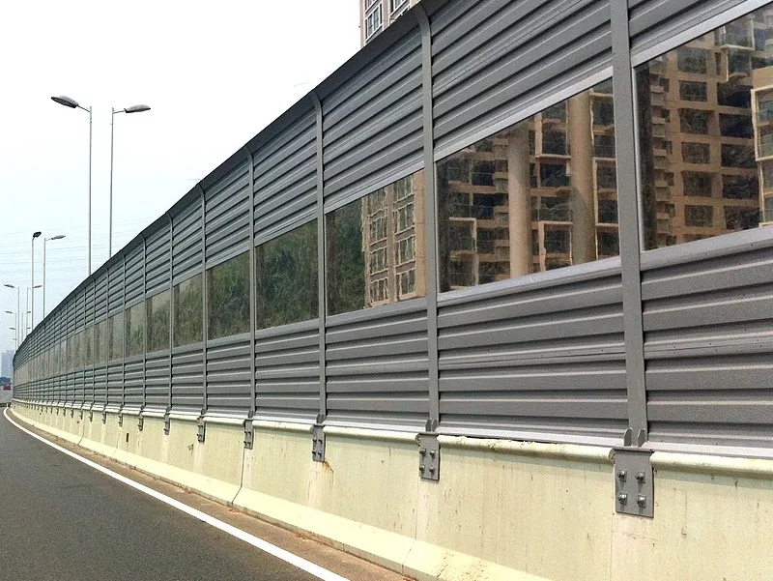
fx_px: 782
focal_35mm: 35
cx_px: 386
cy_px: 290
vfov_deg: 40.7
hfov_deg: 52.6
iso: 80
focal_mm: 3.85
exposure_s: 1/2155
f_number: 2.8
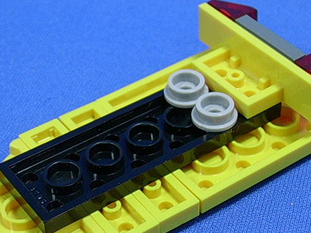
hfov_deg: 19.8
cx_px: 145
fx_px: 890
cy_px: 138
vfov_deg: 14.9
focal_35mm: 99
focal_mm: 11.3
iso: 70
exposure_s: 1/20.7
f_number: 3.8
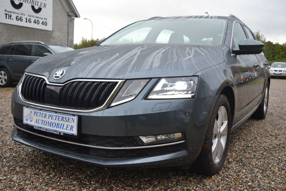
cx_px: 143
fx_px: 274
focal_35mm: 34
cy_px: 96
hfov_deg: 55.1
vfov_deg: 38.4
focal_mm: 23
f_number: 5
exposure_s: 1/100
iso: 400
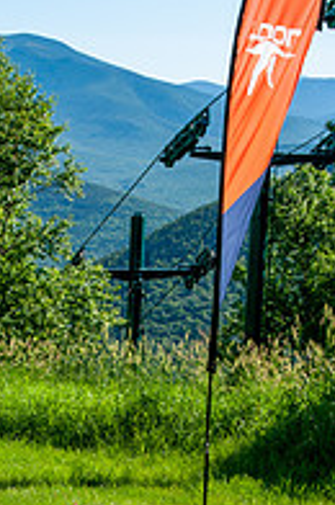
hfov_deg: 11.6
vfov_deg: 17.3
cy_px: 448
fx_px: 1639
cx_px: 89
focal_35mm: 117
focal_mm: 34
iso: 200
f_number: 8
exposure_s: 1/400
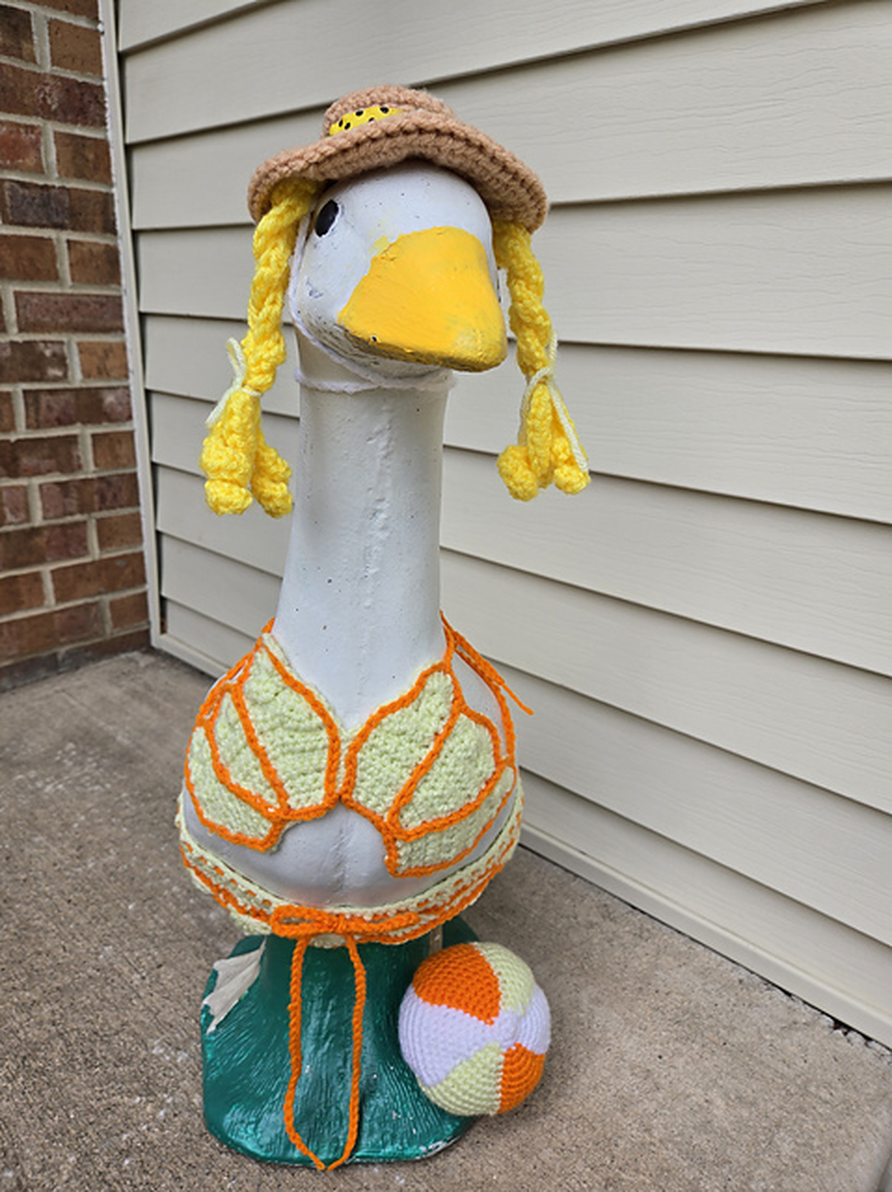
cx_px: 446
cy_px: 596
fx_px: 791
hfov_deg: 58.8
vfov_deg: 74.0
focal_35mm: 23
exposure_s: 1/244
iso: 25
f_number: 1.8
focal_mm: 5.4
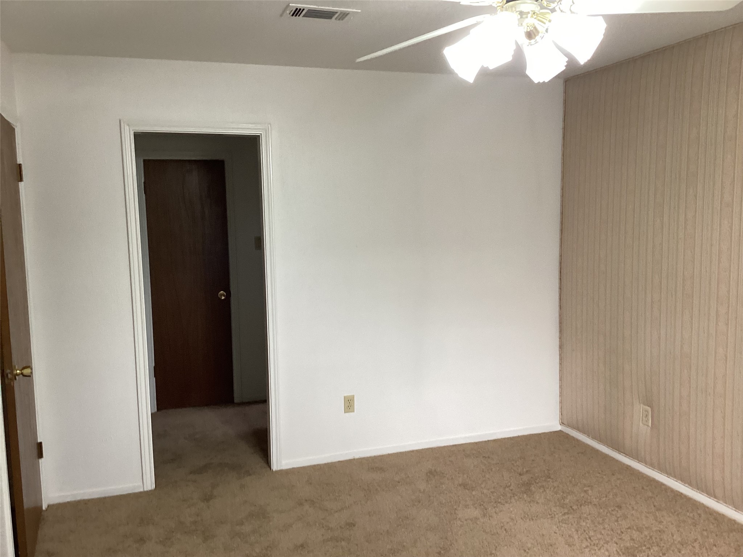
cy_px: 278
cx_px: 372
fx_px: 665
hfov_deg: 58.4
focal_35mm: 31
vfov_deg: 45.4
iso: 160
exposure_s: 1/60
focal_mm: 3.3
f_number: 2.4
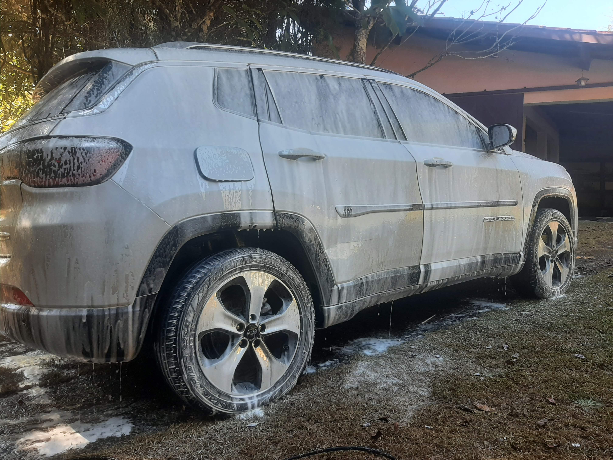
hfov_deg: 67.3
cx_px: 306
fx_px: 460
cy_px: 230
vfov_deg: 53.1
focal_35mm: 26
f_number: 1.7
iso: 40
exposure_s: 1/159
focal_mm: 3.93
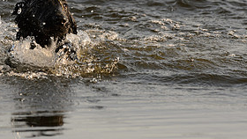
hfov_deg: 2.0
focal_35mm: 1083
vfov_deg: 1.1
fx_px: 7098
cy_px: 13
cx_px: 20
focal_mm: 500
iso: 800
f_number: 6.3
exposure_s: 1/1600
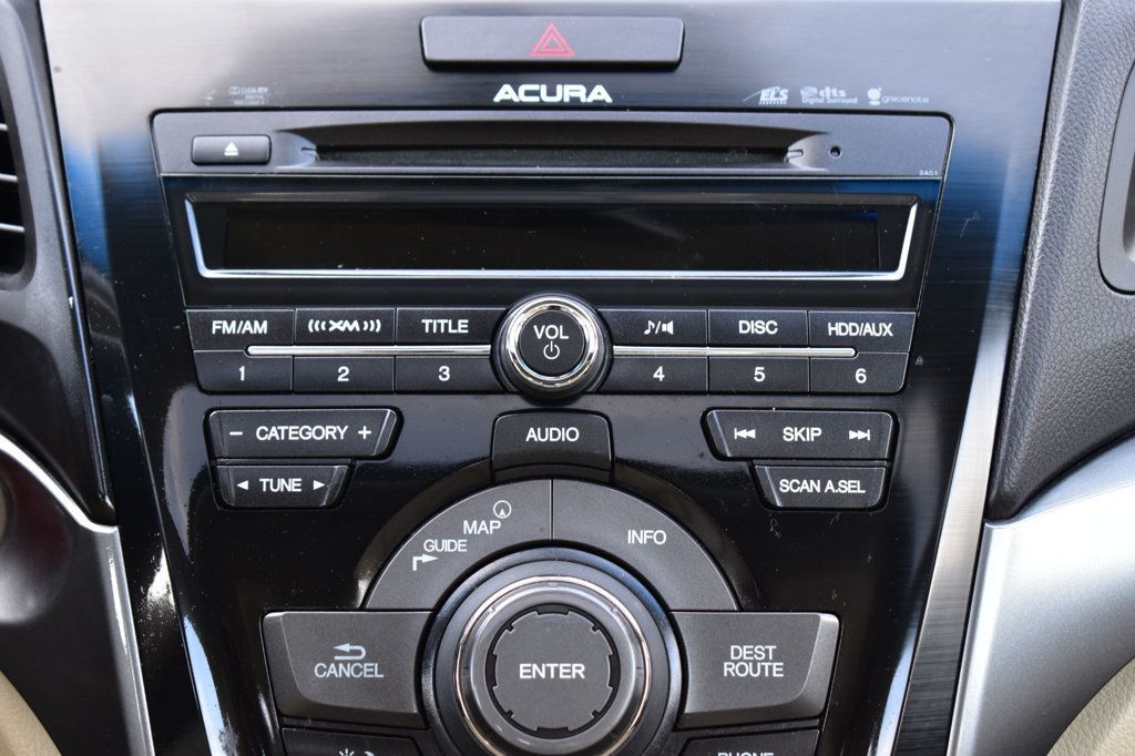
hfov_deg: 24.6
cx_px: 568
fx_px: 2600
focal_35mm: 82
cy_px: 378
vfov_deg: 16.5
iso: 400
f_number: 6.3
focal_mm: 55
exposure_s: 1/20
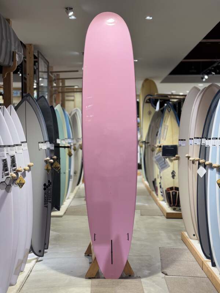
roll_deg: -0.1
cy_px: 146
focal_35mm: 48
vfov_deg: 39.7
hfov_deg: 30.3
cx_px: 110
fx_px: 407
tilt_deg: -1.0
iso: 64
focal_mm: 6.76
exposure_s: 1/100
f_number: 1.78
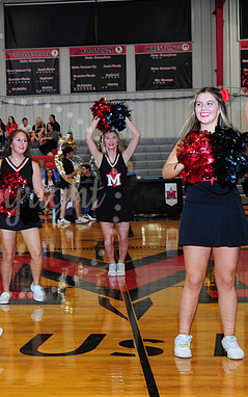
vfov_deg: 30.2
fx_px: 735
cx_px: 22
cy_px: 197
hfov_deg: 18.8
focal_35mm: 68
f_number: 8
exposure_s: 1/60
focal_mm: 44
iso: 1250
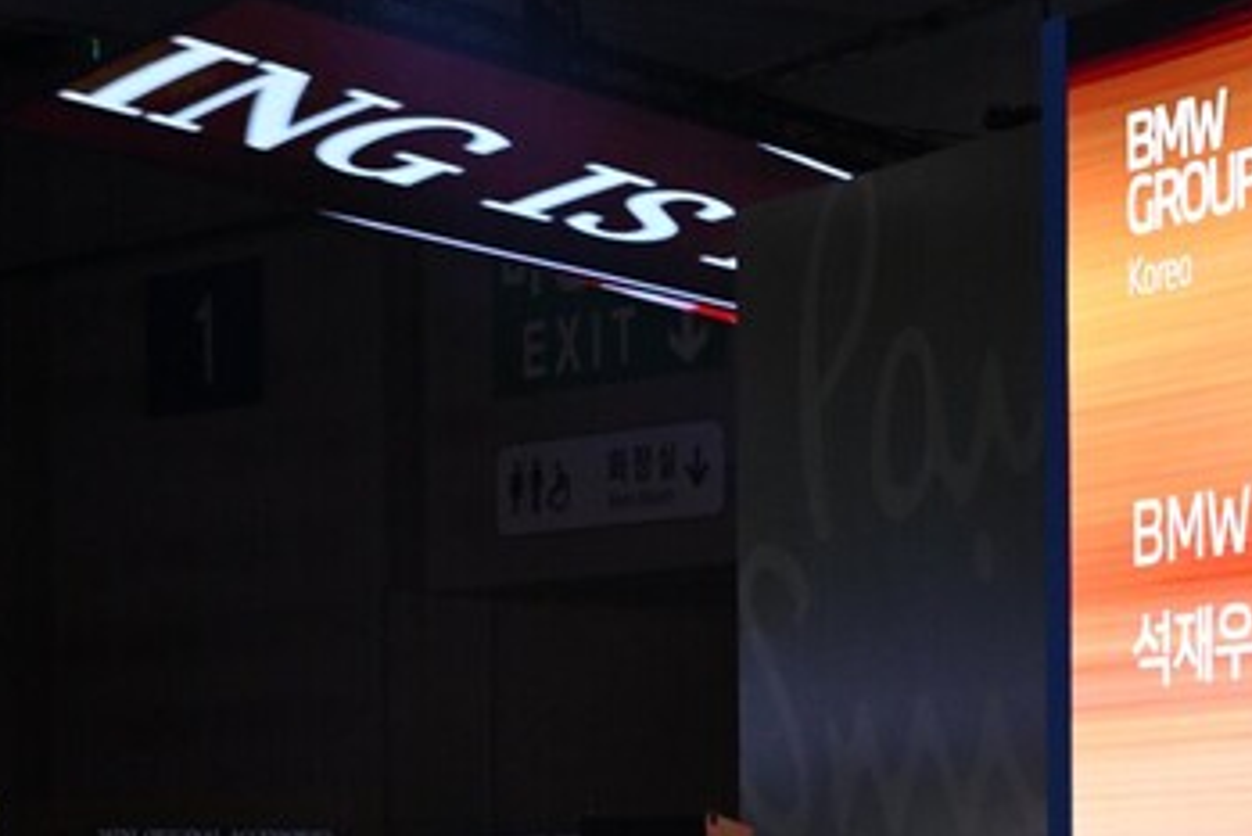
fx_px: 4070
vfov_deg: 11.5
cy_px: 945
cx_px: 1600
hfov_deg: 16.6
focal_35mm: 117
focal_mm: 43
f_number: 4
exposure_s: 1/320
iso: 2200
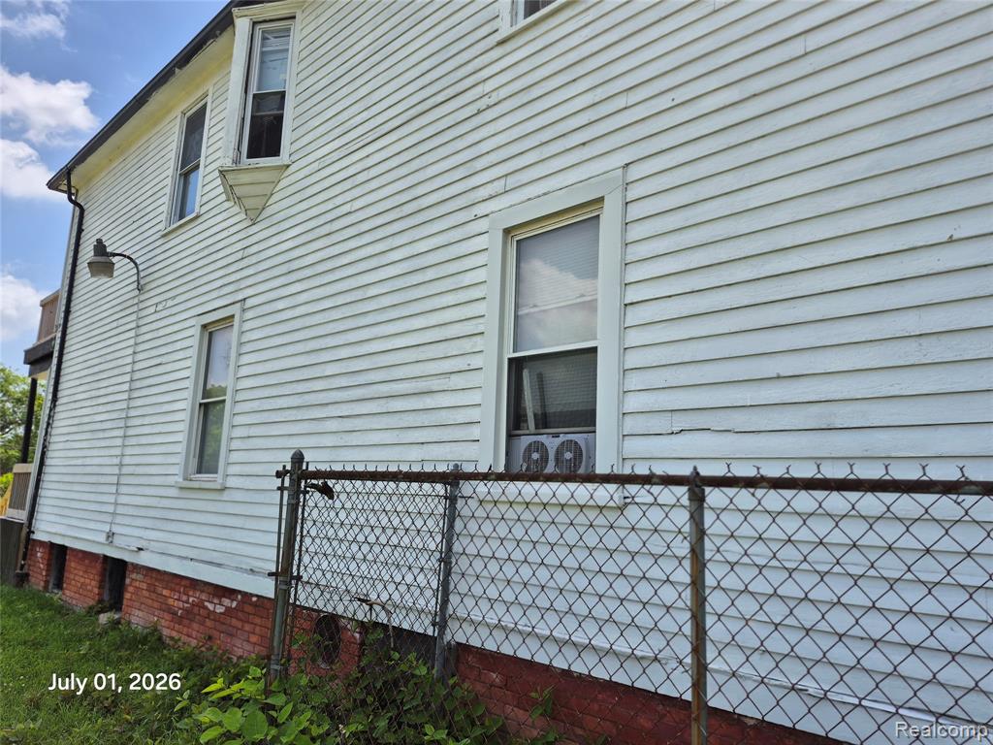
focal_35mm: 23
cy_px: 372
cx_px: 496
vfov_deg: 58.9
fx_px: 660
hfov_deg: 73.9
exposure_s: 1/1504
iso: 25
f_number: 1.8
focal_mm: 5.4
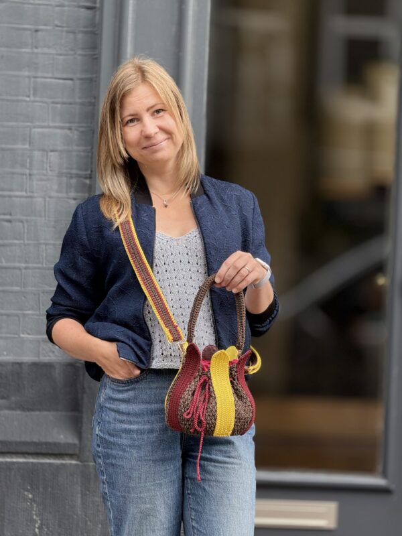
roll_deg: -2.7
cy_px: 268
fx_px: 1858
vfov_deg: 16.4
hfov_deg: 12.3
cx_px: 201
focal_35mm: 120
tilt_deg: +1.1
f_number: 2.8
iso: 50
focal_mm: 15.66
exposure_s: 1/155
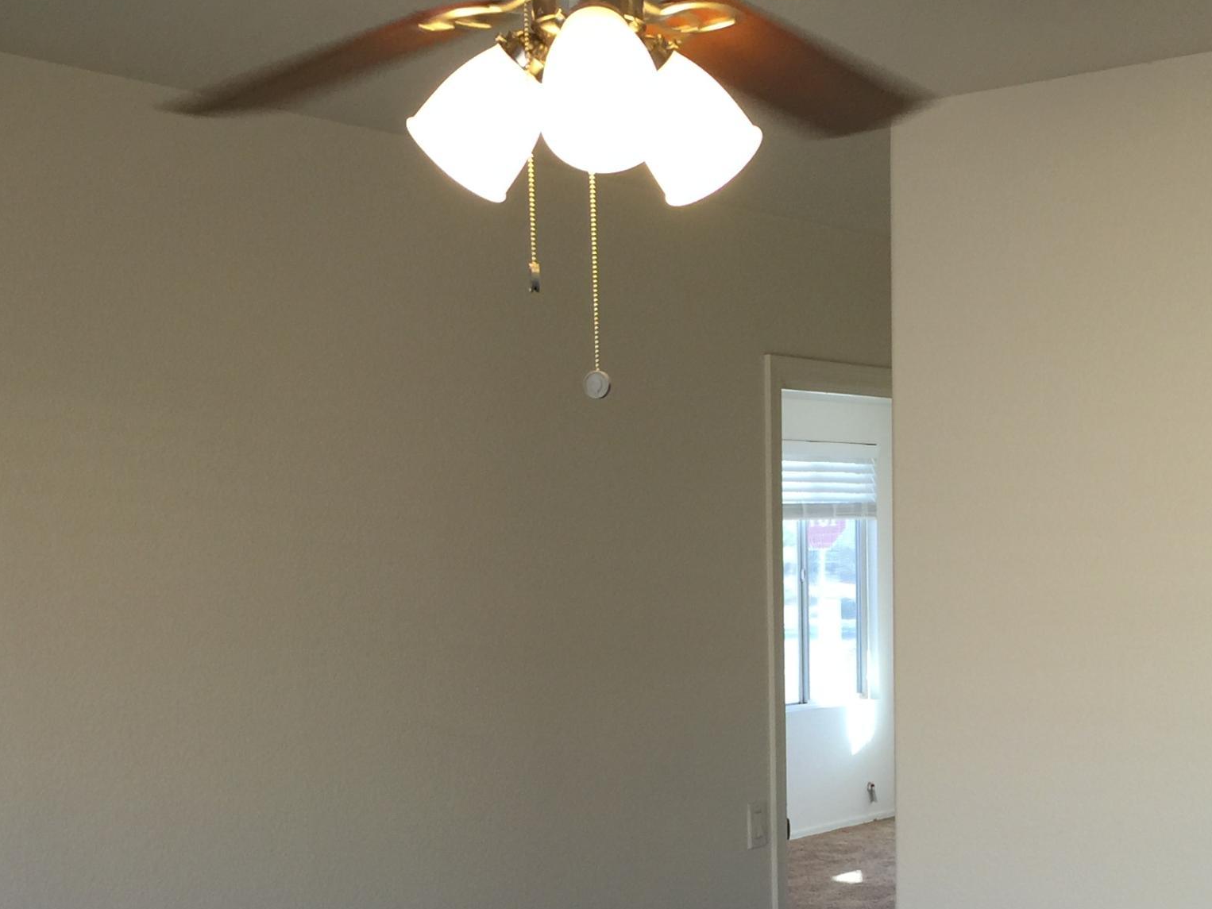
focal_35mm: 57
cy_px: 804
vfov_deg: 25.0
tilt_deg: -7.4
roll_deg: +0.4
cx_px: 795
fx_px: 1996
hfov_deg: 33.5
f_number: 2.2
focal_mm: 4.15
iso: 32
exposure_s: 1/15
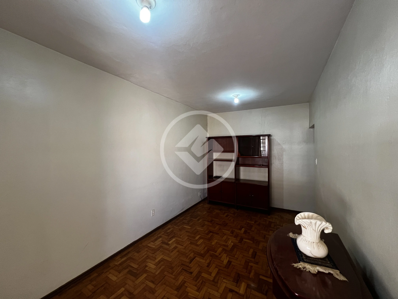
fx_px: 149
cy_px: 150
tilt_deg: -1.4
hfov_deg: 106.2
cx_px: 199
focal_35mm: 13
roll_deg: +0.3
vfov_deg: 89.9
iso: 160
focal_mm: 1.57
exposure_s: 1/60
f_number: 1.8
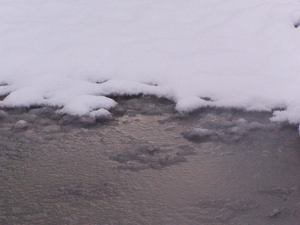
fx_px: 1638
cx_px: 150
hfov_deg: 10.5
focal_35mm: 189
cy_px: 112
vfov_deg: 7.9
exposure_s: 1/640
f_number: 6.3
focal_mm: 31.3
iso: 400
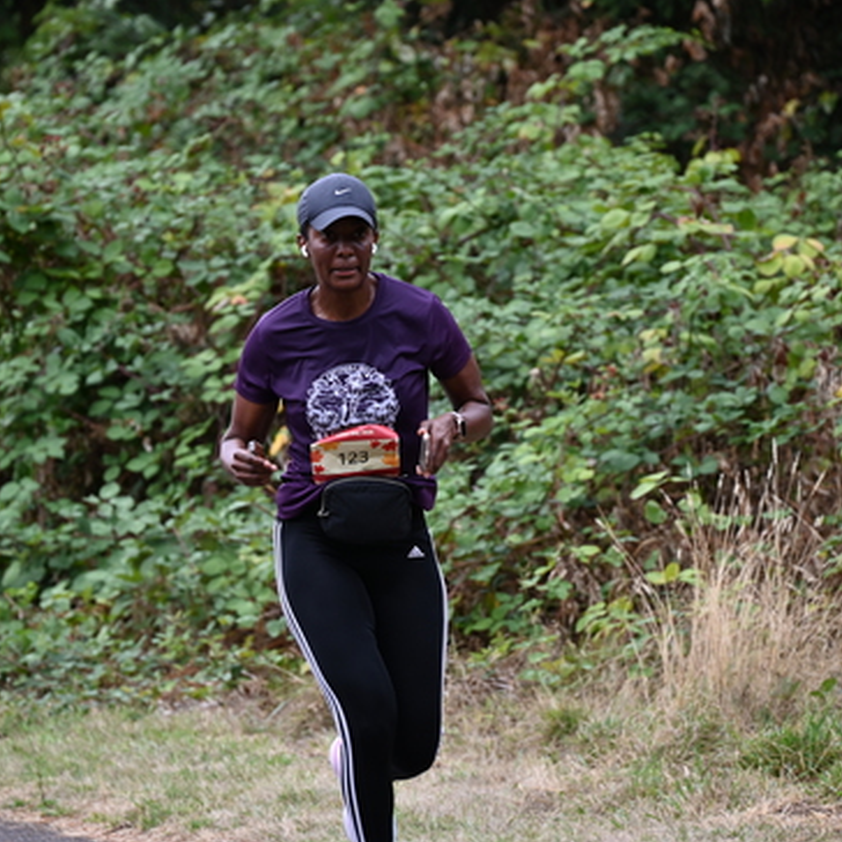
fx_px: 7073
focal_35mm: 257
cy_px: 420
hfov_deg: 6.8
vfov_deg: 6.8
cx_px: 396
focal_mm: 200
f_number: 6.3
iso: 400
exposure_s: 1/320
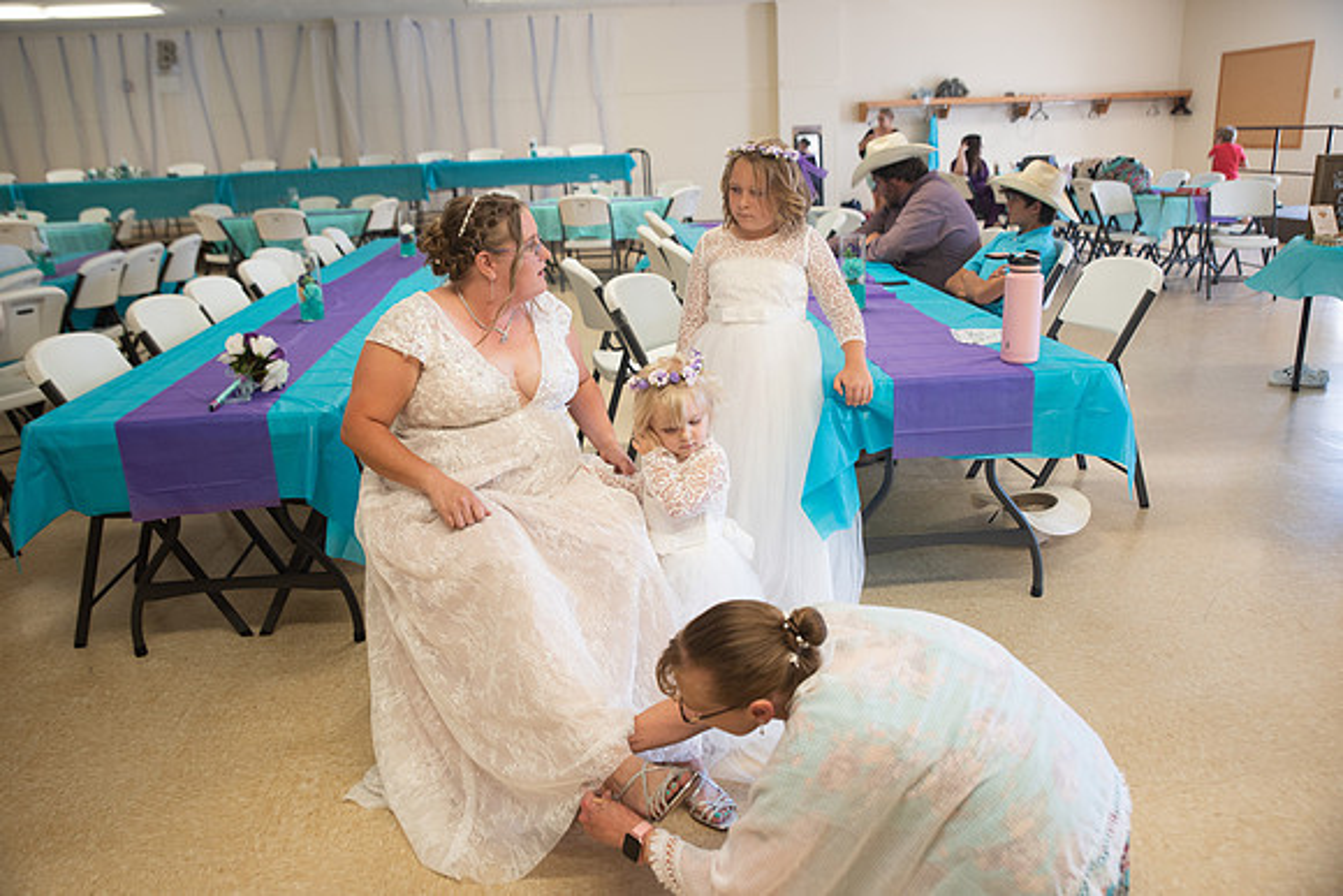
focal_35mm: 29
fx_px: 1082
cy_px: 448
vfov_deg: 45.0
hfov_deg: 63.6
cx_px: 672
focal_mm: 29
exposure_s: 1/125
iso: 400
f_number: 3.5
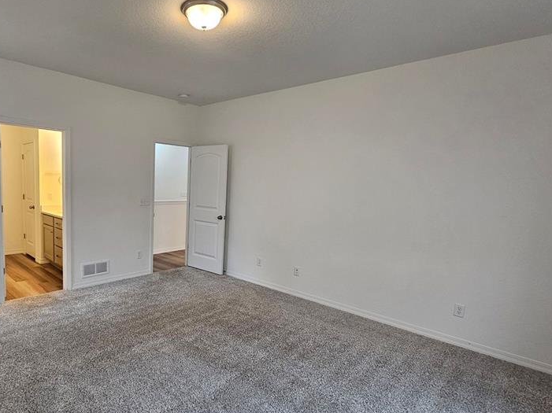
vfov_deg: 68.6
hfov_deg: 82.9
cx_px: 203
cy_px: 221
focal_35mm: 19
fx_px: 303
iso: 160
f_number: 2.2
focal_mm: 2.2
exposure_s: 1/60
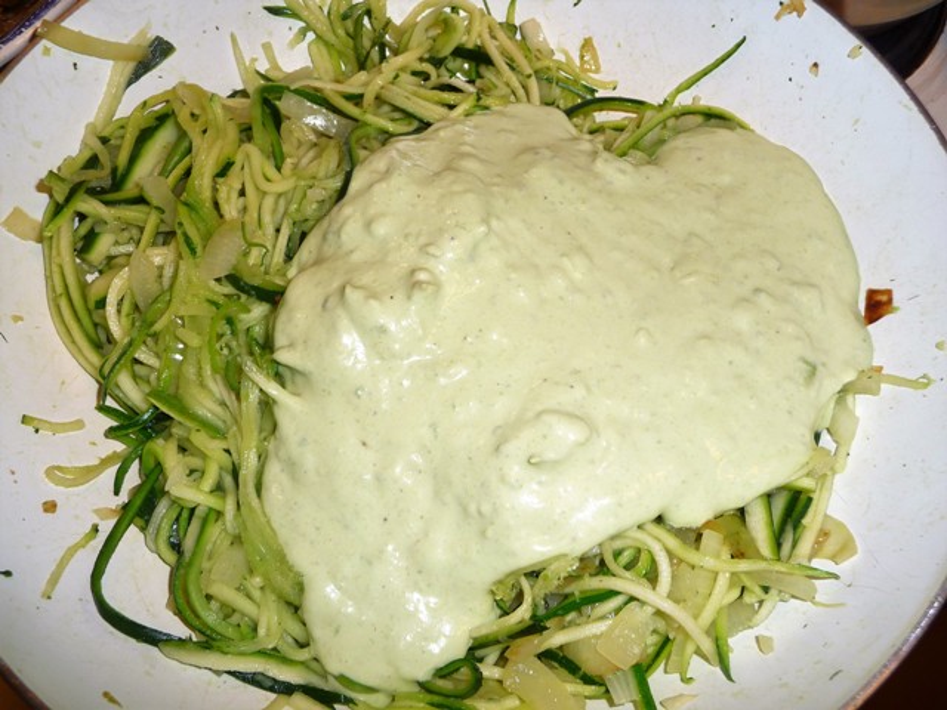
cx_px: 474
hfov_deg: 56.8
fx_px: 875
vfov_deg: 44.2
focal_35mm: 32
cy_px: 355
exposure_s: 1/30
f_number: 3.5
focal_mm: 5.3
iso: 100
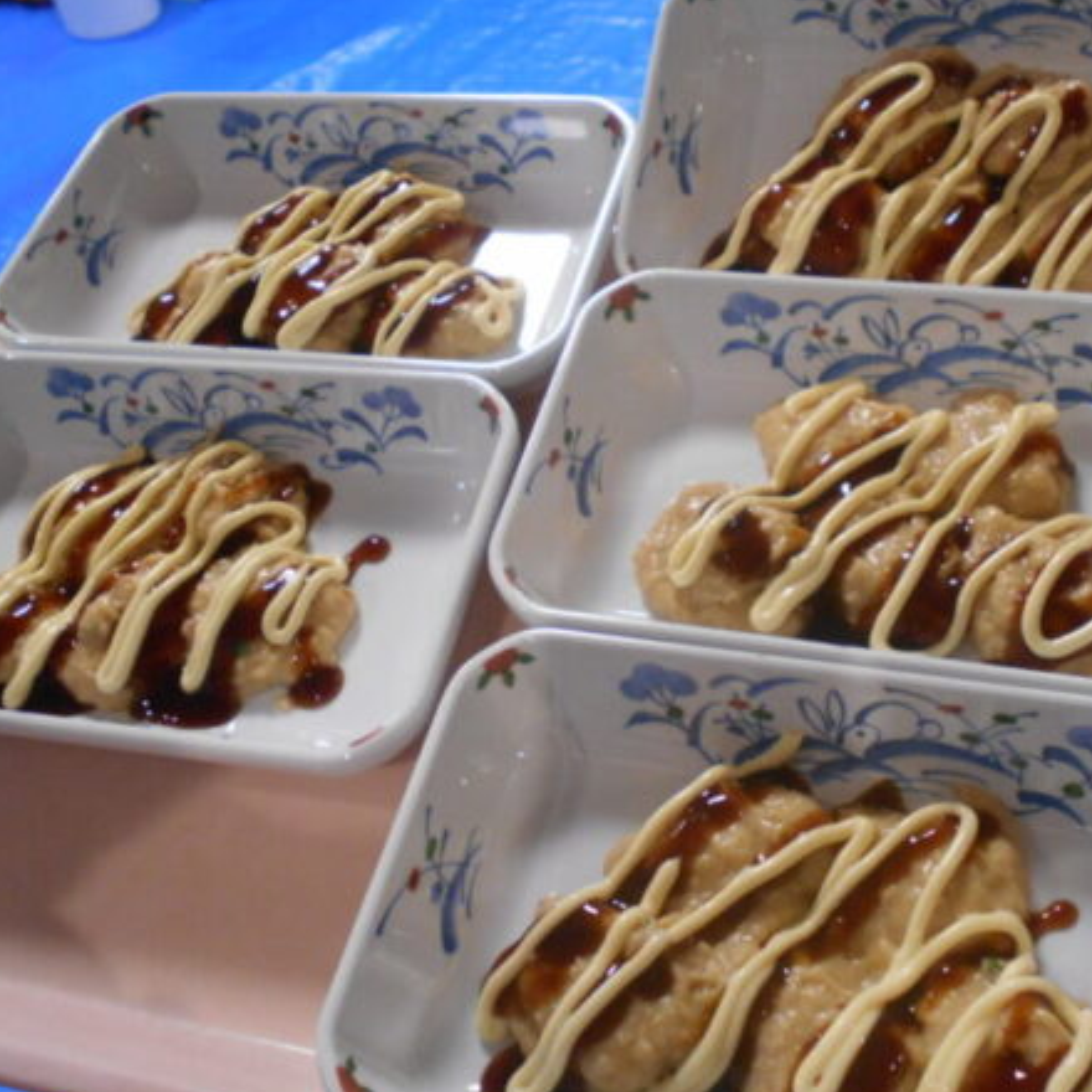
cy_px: 553
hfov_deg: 40.7
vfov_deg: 40.9
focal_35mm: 41
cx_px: 653
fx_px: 1463
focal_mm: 5.8
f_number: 3.6
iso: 360
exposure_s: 1/30
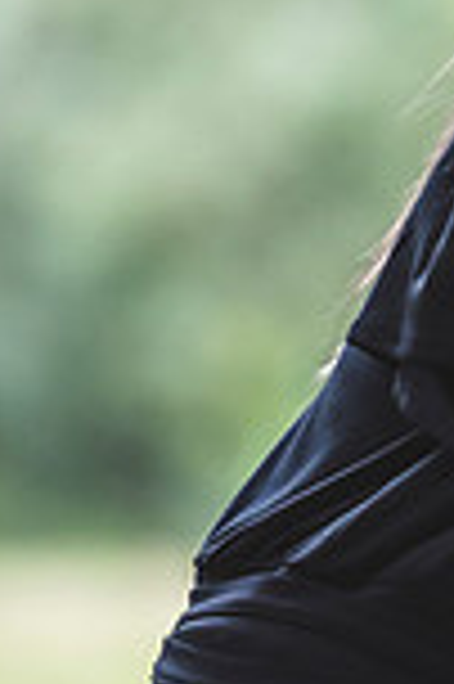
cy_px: 29
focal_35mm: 687
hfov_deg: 2.0
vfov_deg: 3.0
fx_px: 13024
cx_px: 1218
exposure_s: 1/250
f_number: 2.8
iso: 1600
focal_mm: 180
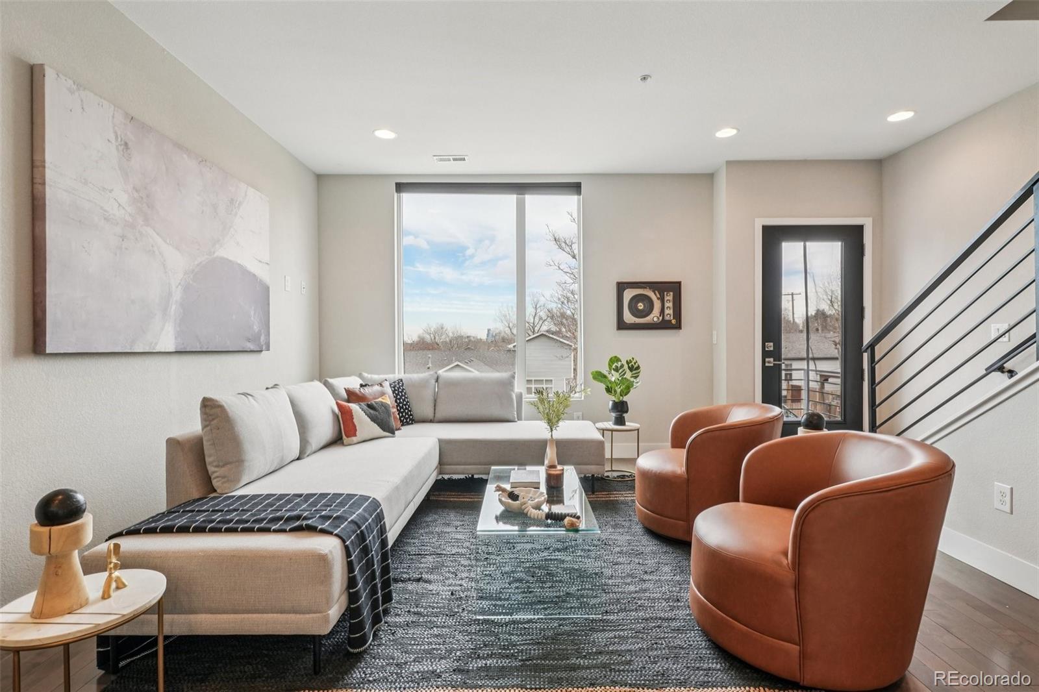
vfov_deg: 72.0
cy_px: 346
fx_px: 476
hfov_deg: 95.0
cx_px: 520
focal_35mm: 16
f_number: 8
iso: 200
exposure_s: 1/30
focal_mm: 11
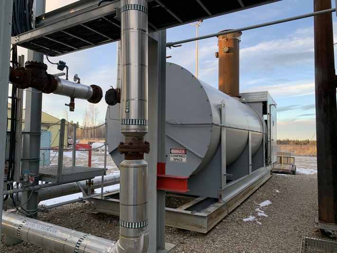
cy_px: 126
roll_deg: -0.4
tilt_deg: +3.7
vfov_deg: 53.0
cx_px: 168
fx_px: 253
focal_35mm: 26
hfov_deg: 67.3
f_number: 1.8
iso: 32
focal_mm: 4.25
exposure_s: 1/121
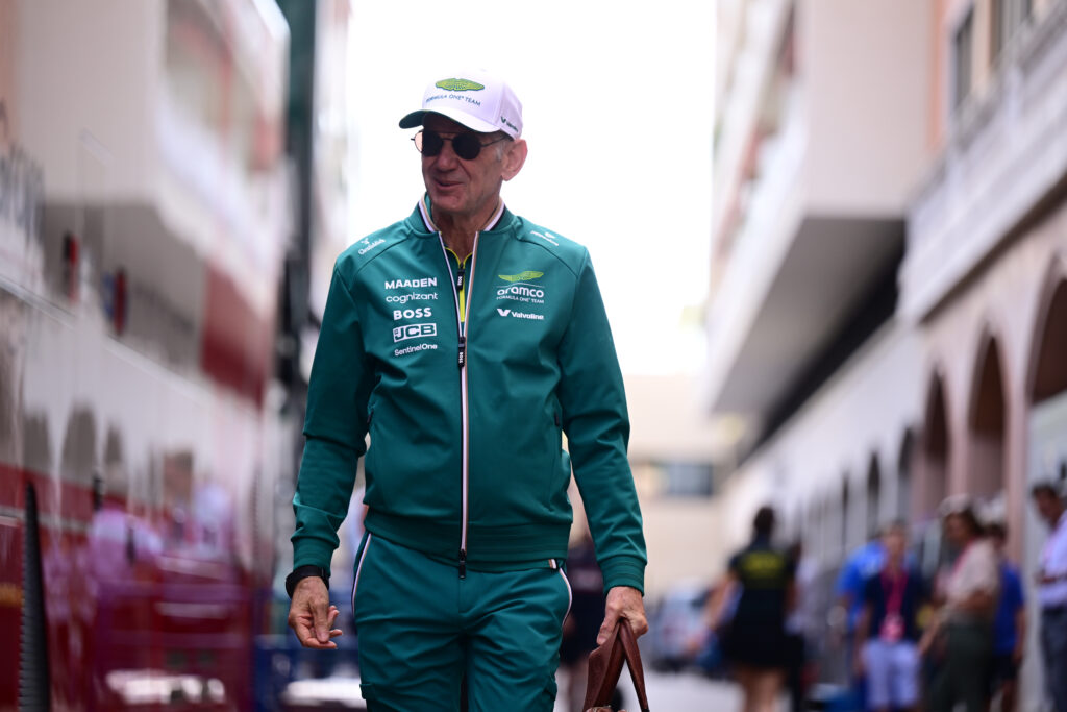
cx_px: 534
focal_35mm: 150
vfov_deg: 9.2
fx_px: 4446
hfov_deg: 13.7
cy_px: 356
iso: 320
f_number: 2.8
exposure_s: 1/640
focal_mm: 150
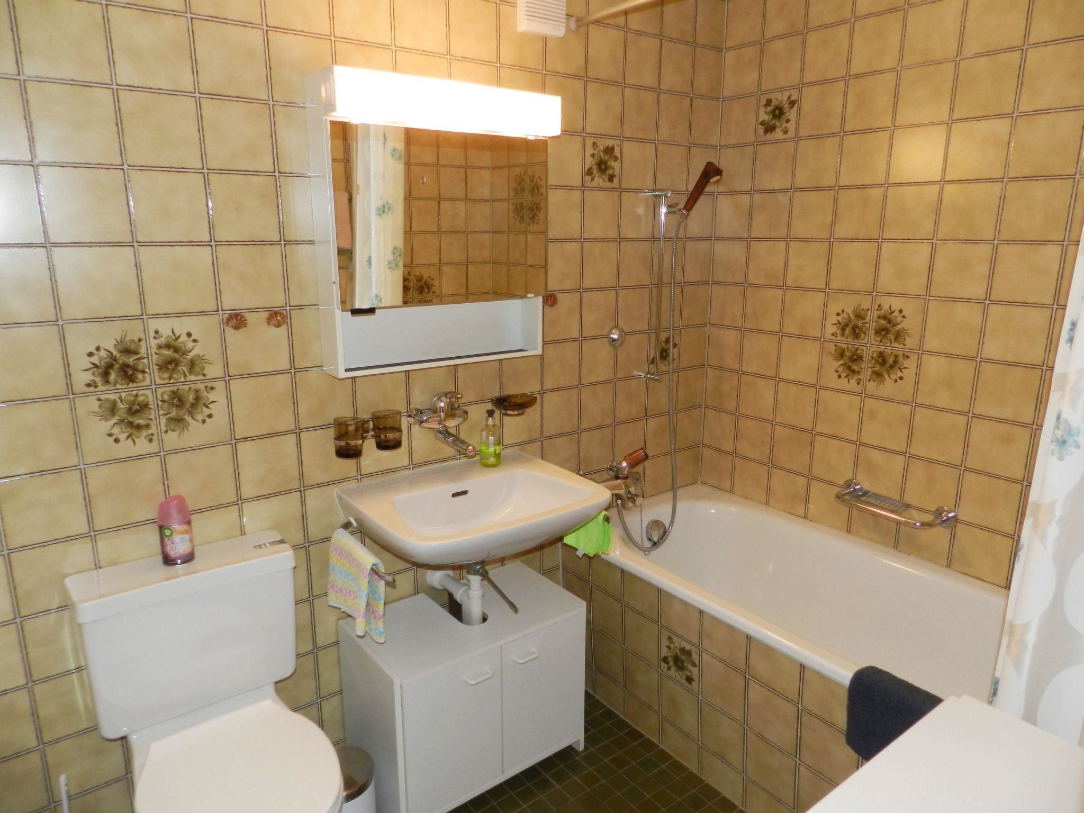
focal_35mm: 23
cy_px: 406
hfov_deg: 73.9
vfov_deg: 58.9
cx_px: 542
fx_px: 720
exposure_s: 1/30
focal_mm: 4
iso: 200
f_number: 3.4
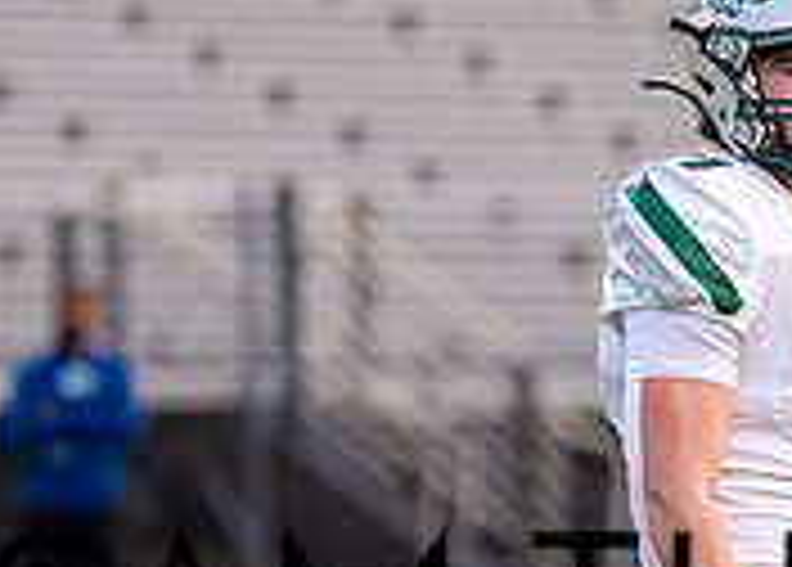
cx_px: 966
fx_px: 17603
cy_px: 439
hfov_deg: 2.6
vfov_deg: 1.8
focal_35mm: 782
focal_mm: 152
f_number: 2.8
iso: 1250
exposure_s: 1/2000
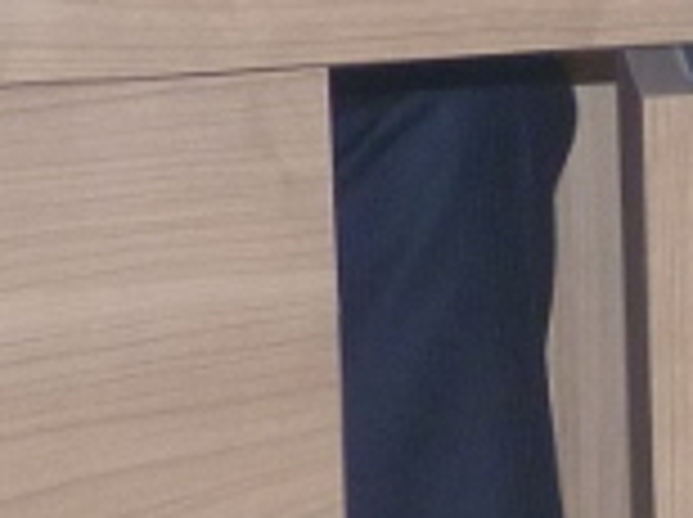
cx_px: 1395
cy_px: -667
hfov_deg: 4.3
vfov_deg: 3.2
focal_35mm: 460
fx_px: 9195
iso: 160
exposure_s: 1/60
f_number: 3.3
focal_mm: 12.4
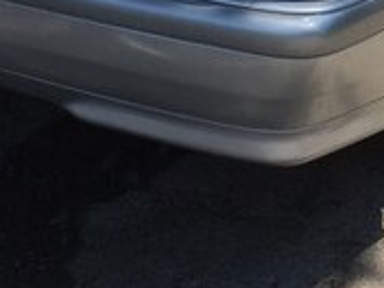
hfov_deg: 18.0
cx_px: 281
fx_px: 1209
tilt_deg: -8.3
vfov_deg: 12.8
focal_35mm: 109
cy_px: -163
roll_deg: -1.2
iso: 32
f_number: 2.2
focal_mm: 4.15
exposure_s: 1/977
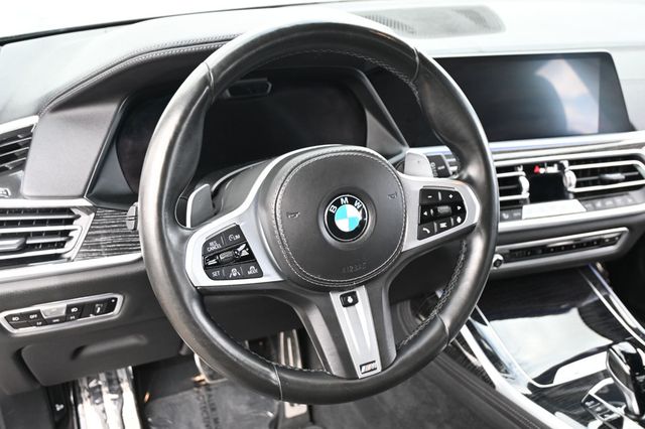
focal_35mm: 33
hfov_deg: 57.2
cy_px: 214
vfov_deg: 39.9
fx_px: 591
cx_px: 322
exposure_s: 1/125
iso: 400
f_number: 4
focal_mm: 22
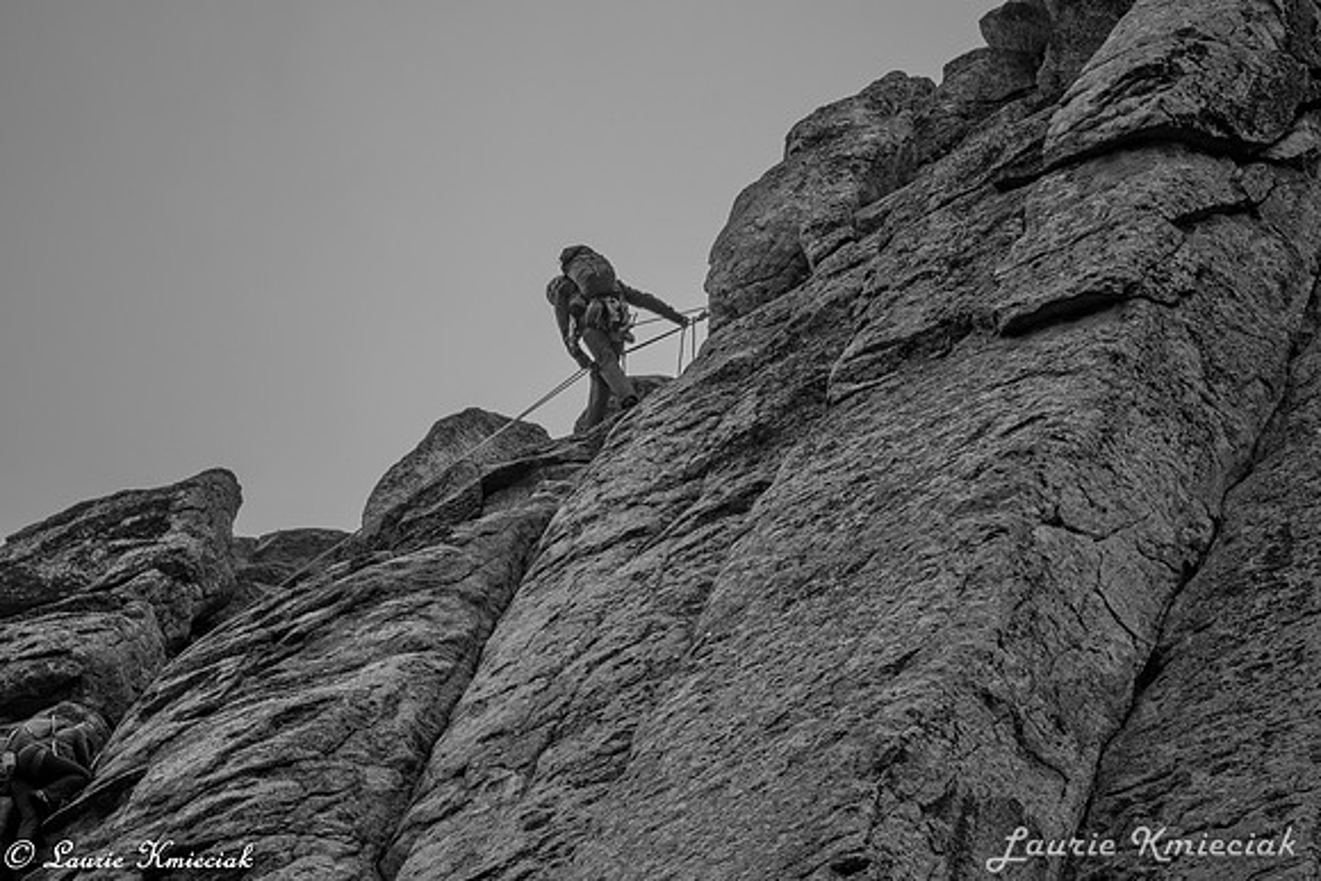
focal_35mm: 750
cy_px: 440
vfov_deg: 1.8
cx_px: 660
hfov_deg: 2.7
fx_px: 27526
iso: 160
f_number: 5.6
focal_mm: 500
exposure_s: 1/1250
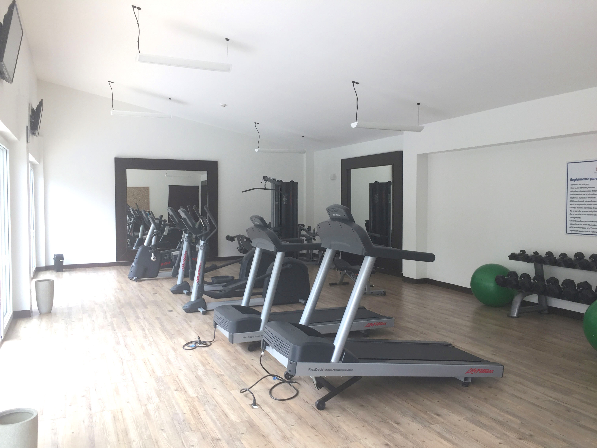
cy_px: 224
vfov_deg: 48.2
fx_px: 500
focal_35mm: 29
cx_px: 298
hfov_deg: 61.7
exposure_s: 1/120
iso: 32
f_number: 2.2
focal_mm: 4.15
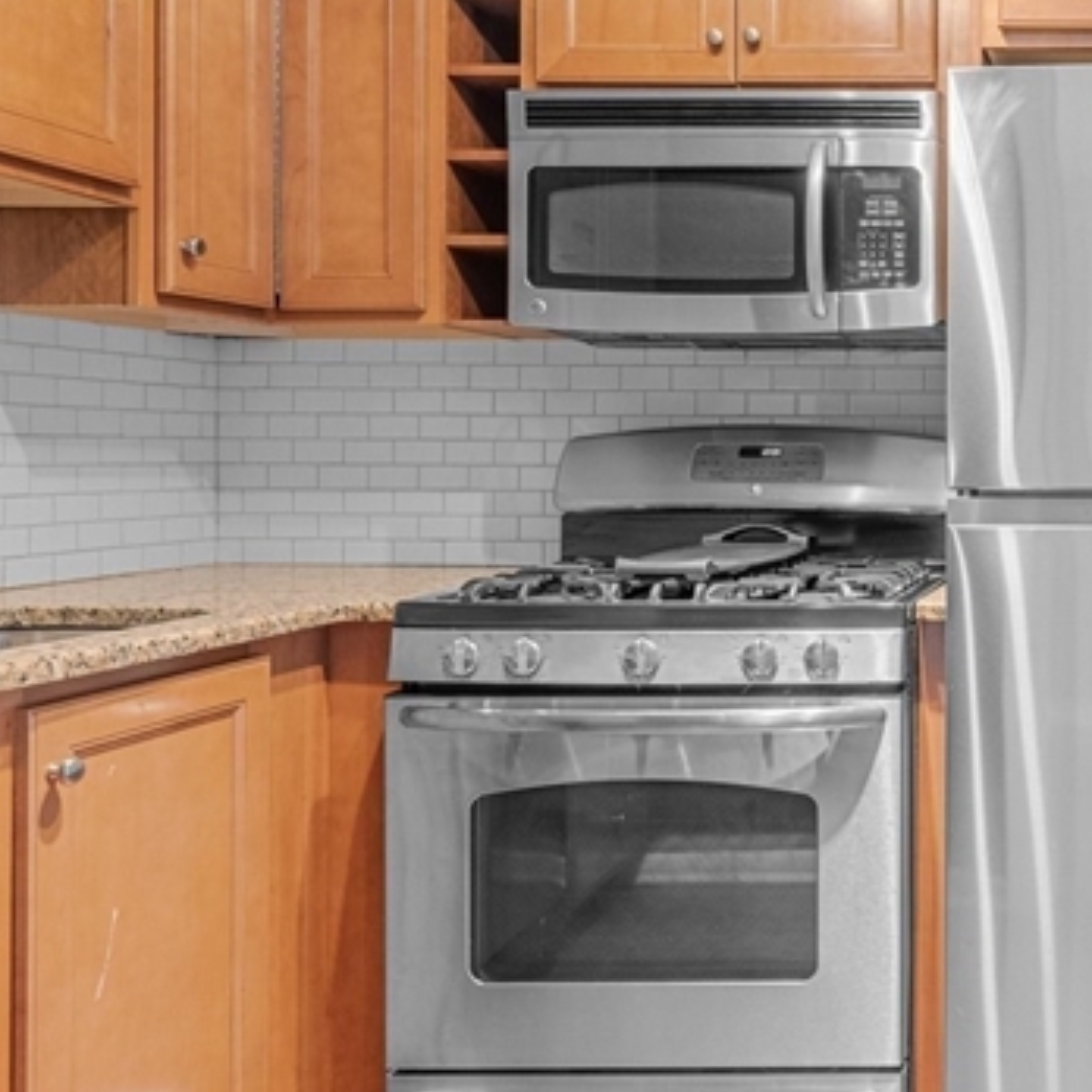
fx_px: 1249
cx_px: 1199
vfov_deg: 46.9
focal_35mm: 35
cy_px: 428
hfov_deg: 38.9
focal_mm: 14
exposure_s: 3
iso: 800
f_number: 8
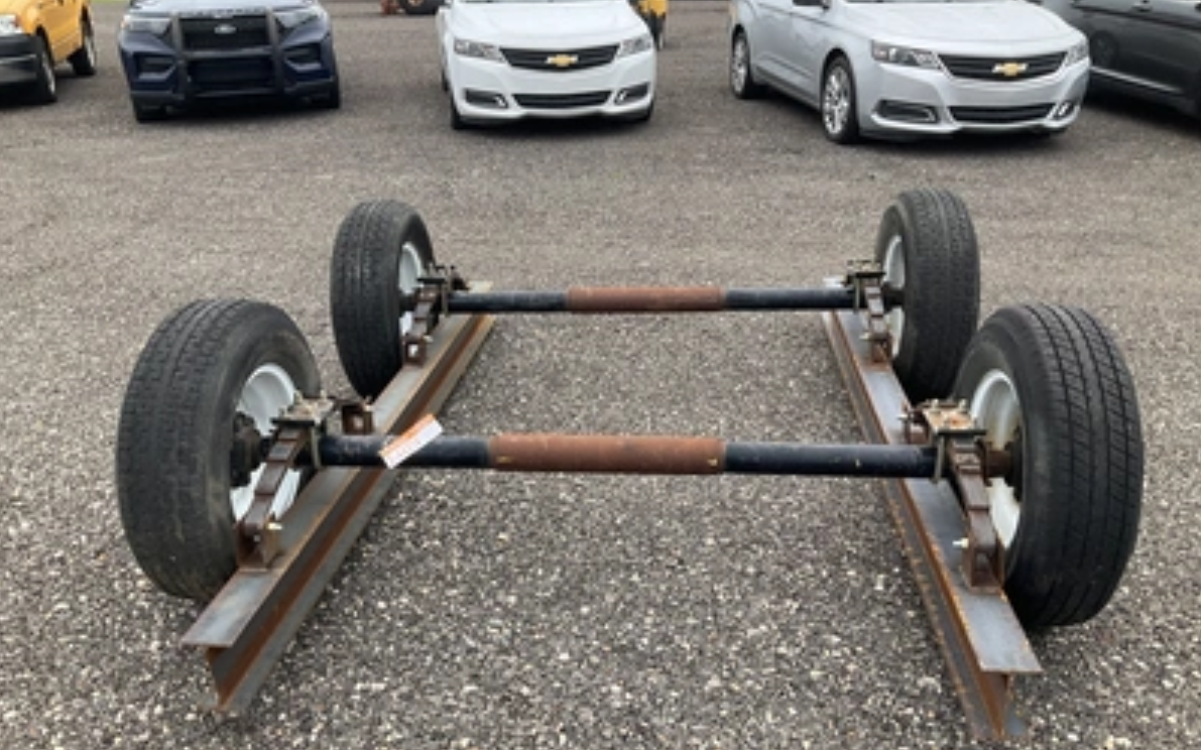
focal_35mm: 31
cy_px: 420
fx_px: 1015
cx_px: 599
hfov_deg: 61.2
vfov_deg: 40.5
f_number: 1.8
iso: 25
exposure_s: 1/650
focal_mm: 3
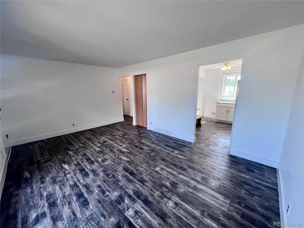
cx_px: 152
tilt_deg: -11.2
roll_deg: +1.0
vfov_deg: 89.9
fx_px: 114
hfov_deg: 106.2
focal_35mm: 13
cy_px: 114
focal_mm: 1.57
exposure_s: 1/120
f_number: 1.8
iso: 100
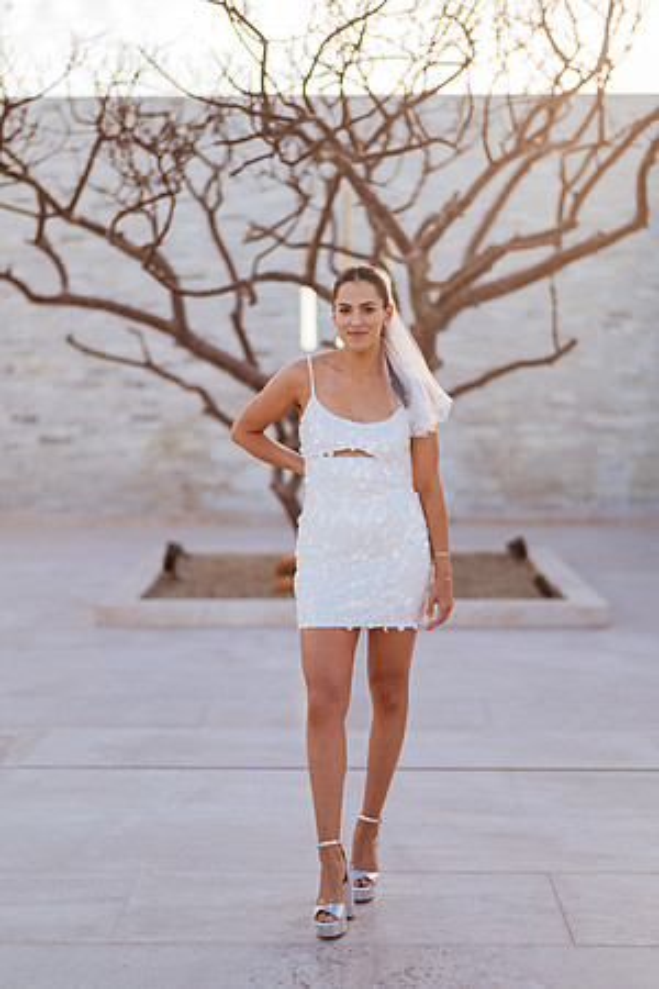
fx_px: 1592
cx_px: 330
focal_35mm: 58
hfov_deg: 23.4
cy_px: 494
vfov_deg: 34.5
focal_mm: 58
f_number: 1.4
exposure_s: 1/1250
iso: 100
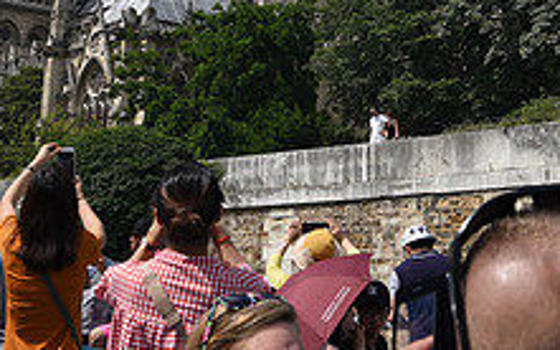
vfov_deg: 16.3
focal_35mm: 75
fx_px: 1144
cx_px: 459
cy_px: -131
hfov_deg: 26.9
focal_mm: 28
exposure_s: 1/200
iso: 64
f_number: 9
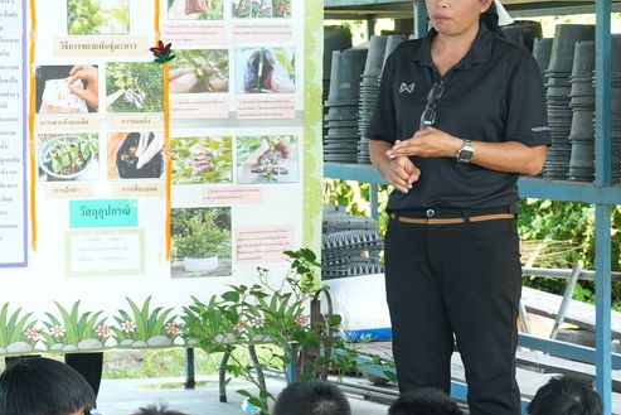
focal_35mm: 146
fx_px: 2519
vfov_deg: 9.4
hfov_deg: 14.1
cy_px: 218
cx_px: 285
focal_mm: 48
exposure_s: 1/100
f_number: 5
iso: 640
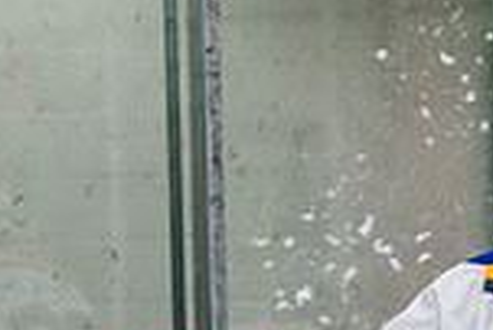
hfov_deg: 3.7
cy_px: 414
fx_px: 7580
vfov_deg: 2.5
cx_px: 935
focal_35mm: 553
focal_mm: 105
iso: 2000
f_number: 3.2
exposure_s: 1/640
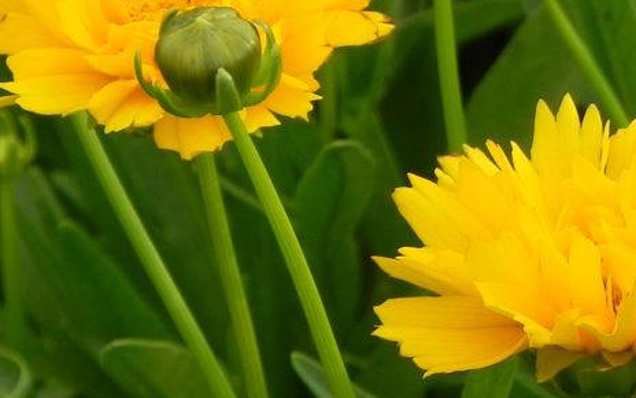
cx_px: 622
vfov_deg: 1.6
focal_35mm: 822
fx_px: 14248
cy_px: 210
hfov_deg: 2.6
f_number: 5.6
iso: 160
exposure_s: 1/160
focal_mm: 59.9
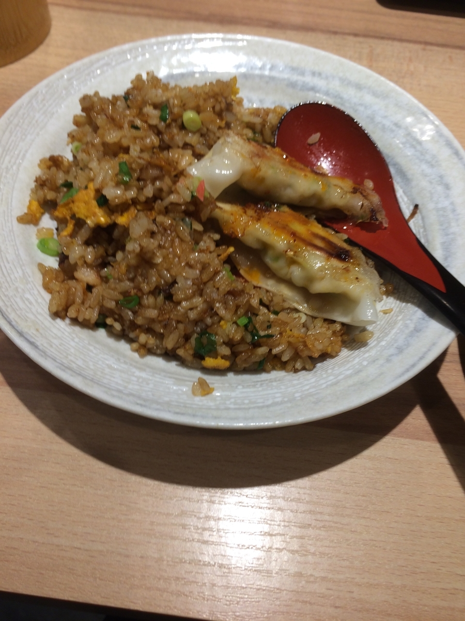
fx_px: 519
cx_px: 232
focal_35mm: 29
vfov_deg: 61.7
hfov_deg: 48.2
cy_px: 310
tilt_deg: -57.2
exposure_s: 1/60
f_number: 2.2
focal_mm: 4.15
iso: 40
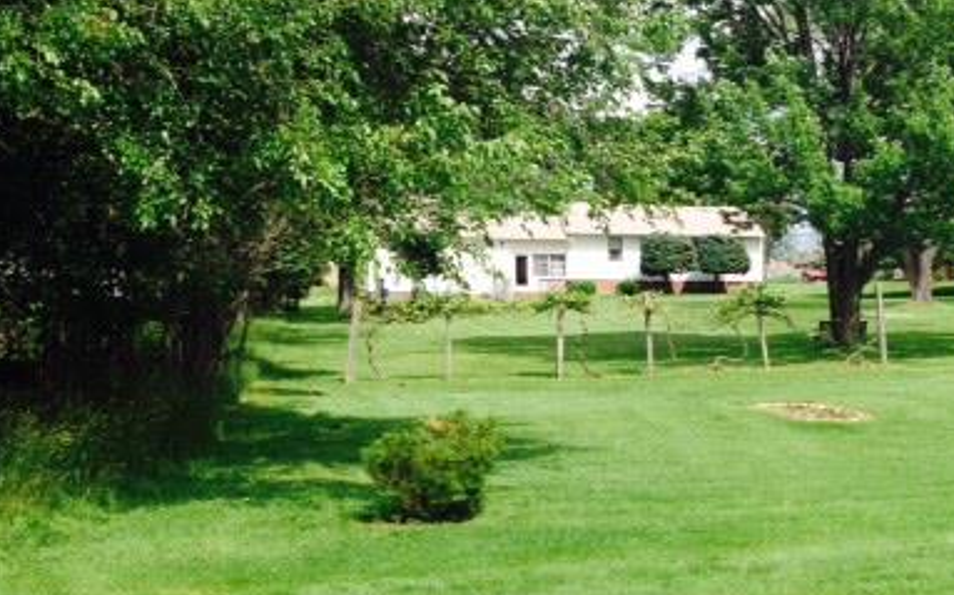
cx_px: 747
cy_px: 421
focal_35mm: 62
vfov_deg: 20.8
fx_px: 1611
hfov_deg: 32.2
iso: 50
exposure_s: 1/986
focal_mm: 4.28
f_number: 2.4
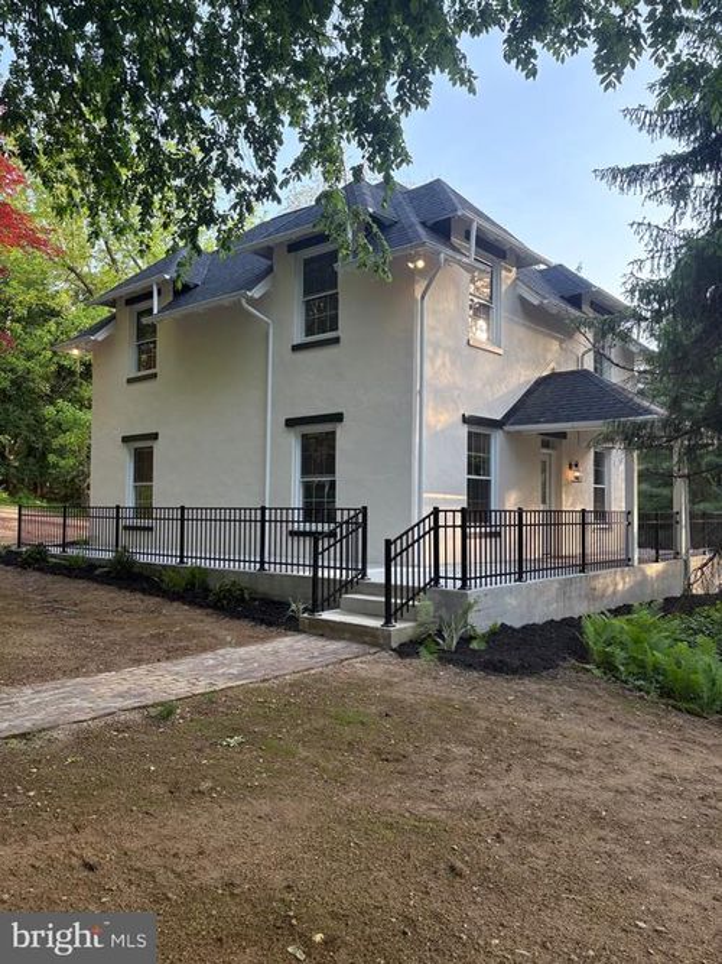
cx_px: 361
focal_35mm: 26
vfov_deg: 67.3
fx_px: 723
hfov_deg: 53.0
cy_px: 482
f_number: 1.6
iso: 80
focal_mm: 5.96
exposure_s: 1/229
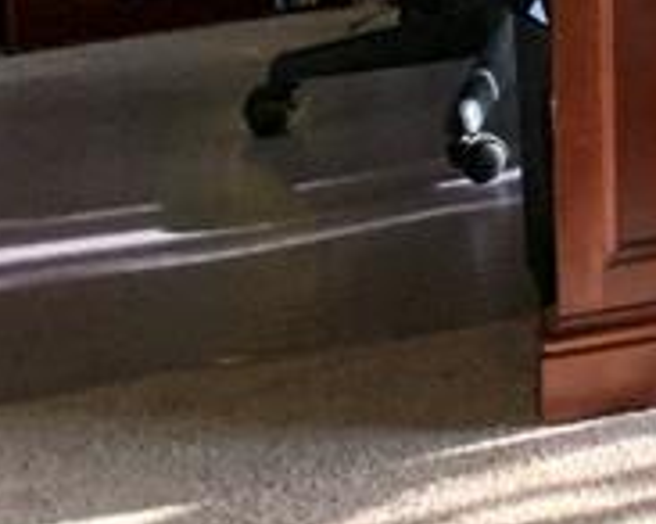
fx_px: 2754
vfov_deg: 9.6
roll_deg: +0.6
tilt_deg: -7.0
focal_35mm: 142
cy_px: -761
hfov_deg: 12.0
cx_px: 1348
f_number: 1.8
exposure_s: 1/56
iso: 400
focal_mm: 4.25
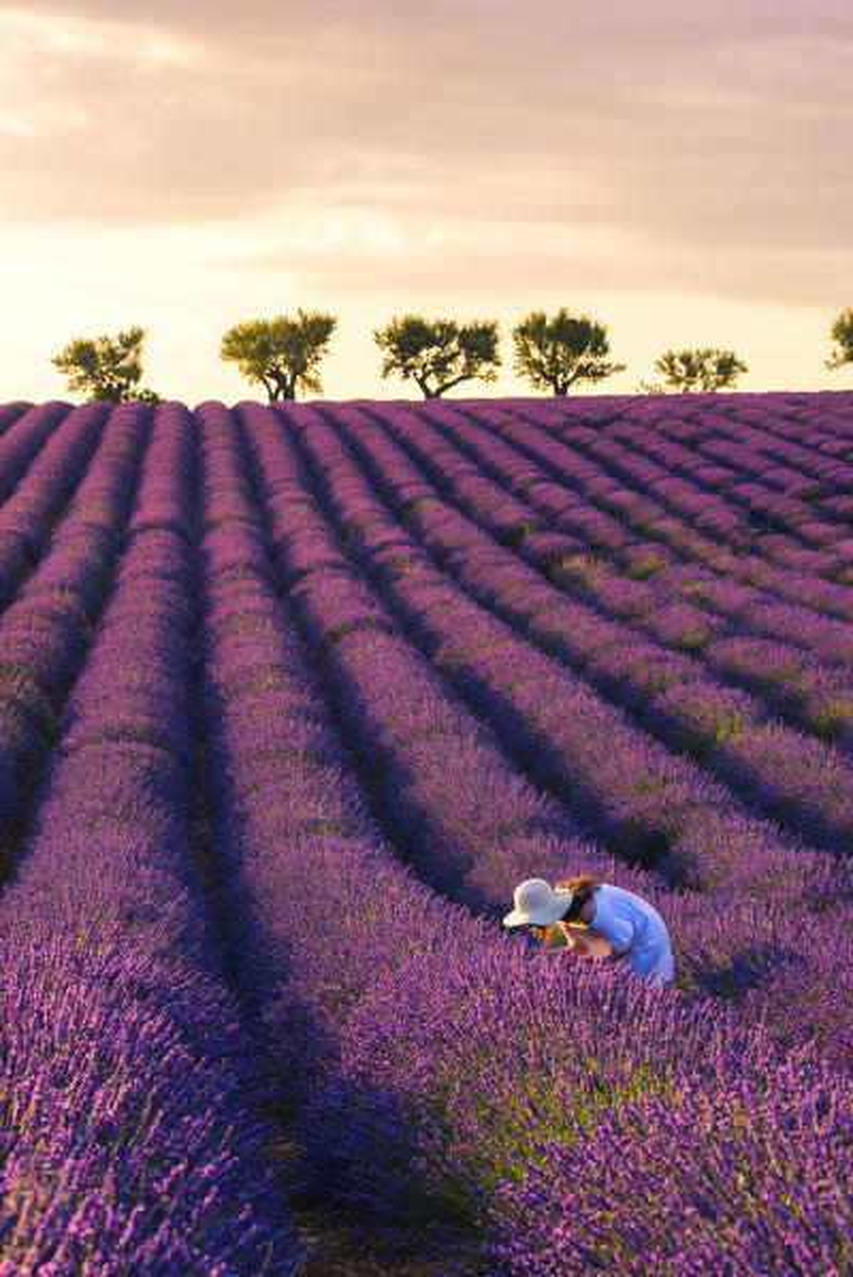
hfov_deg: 17.1
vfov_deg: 25.4
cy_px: 638
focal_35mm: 80
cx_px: 426
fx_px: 2840
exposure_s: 1/400
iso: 400
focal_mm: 80
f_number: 10
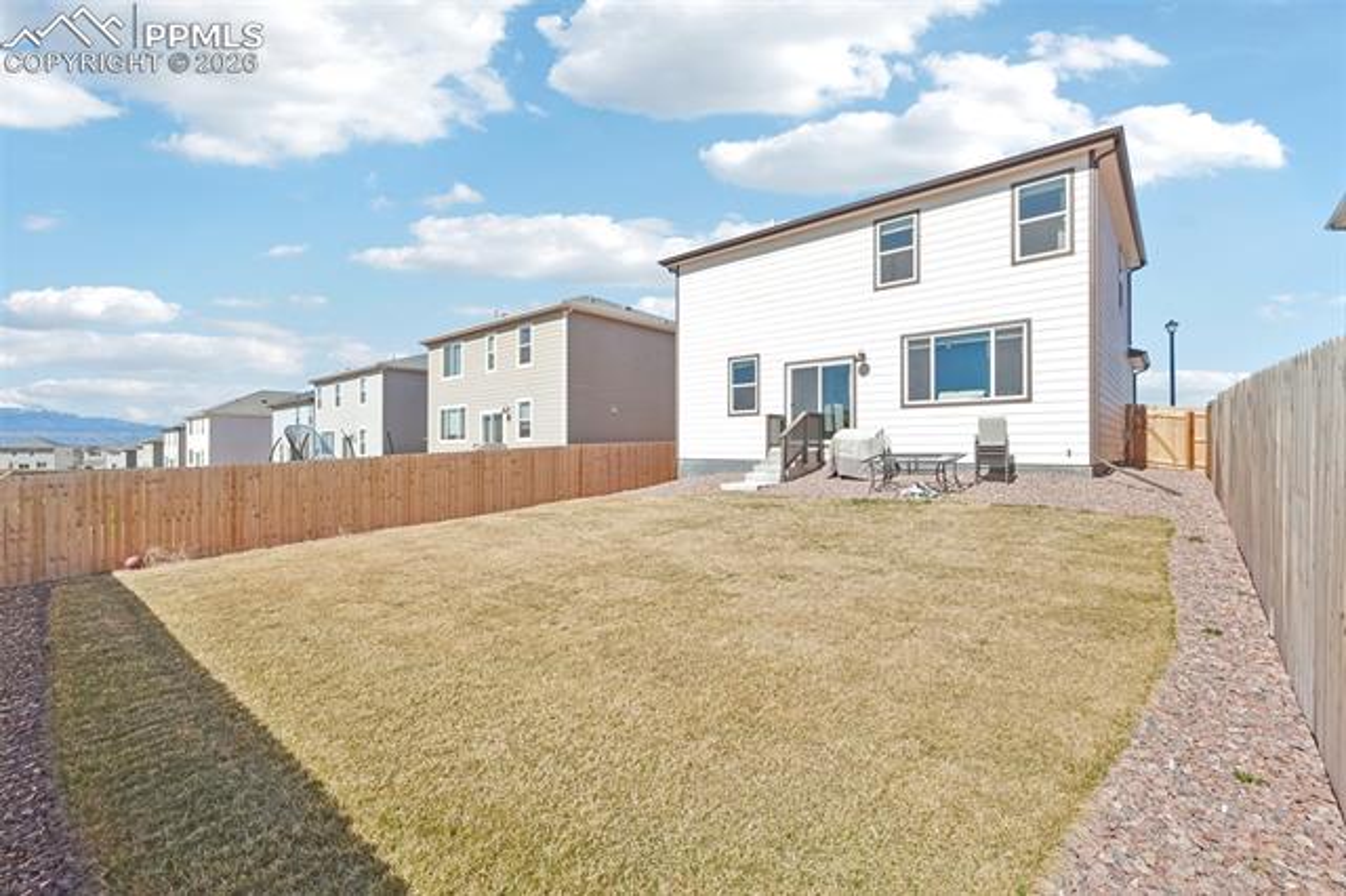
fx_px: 561
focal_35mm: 15
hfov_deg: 100.4
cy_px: 448
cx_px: 673
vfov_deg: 77.3
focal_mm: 10
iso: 800
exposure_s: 1/500
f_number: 13
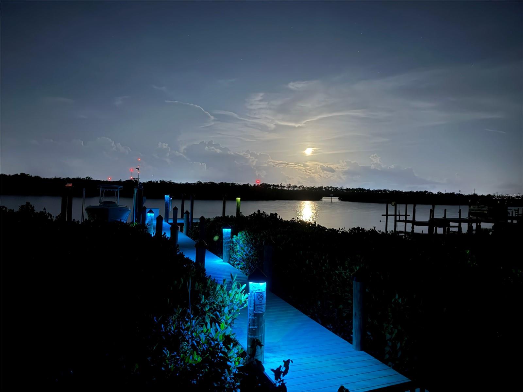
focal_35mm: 24
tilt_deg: -1.1
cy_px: 196
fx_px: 363
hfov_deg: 71.6
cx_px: 262
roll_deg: -2.0
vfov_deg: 56.8
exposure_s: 1/5
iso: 2500
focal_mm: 6.76
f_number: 1.78
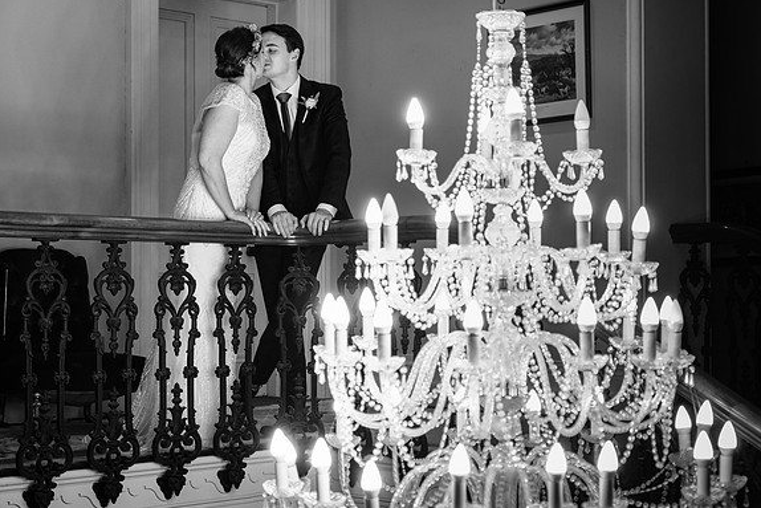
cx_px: 383
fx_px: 1332
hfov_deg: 31.9
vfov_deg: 21.6
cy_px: 265
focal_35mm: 63
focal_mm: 38.8
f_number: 2.8
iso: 1000
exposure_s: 1/160
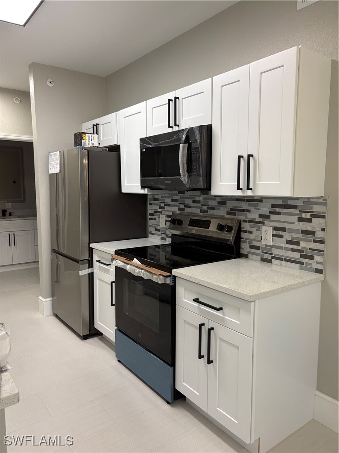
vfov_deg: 67.3
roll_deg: -0.7
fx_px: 339
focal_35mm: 26
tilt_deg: -5.4
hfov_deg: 53.1
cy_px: 226
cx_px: 170
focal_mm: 5.96
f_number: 1.6
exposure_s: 1/120
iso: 125
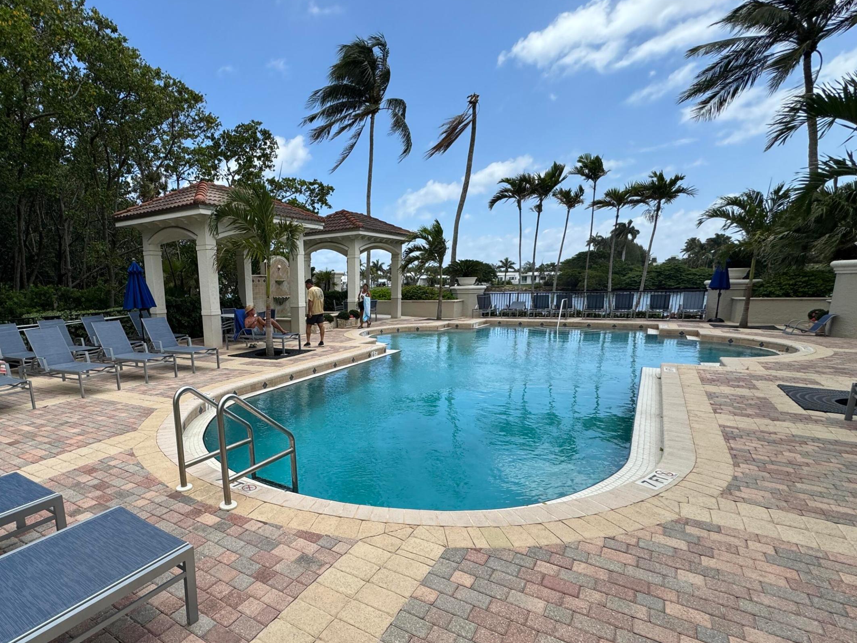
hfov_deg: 82.5
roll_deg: +0.4
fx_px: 470
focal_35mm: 19
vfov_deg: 68.0
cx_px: 303
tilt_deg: -12.0
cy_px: 385
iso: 50
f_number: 2.2
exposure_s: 1/2028
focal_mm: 2.22
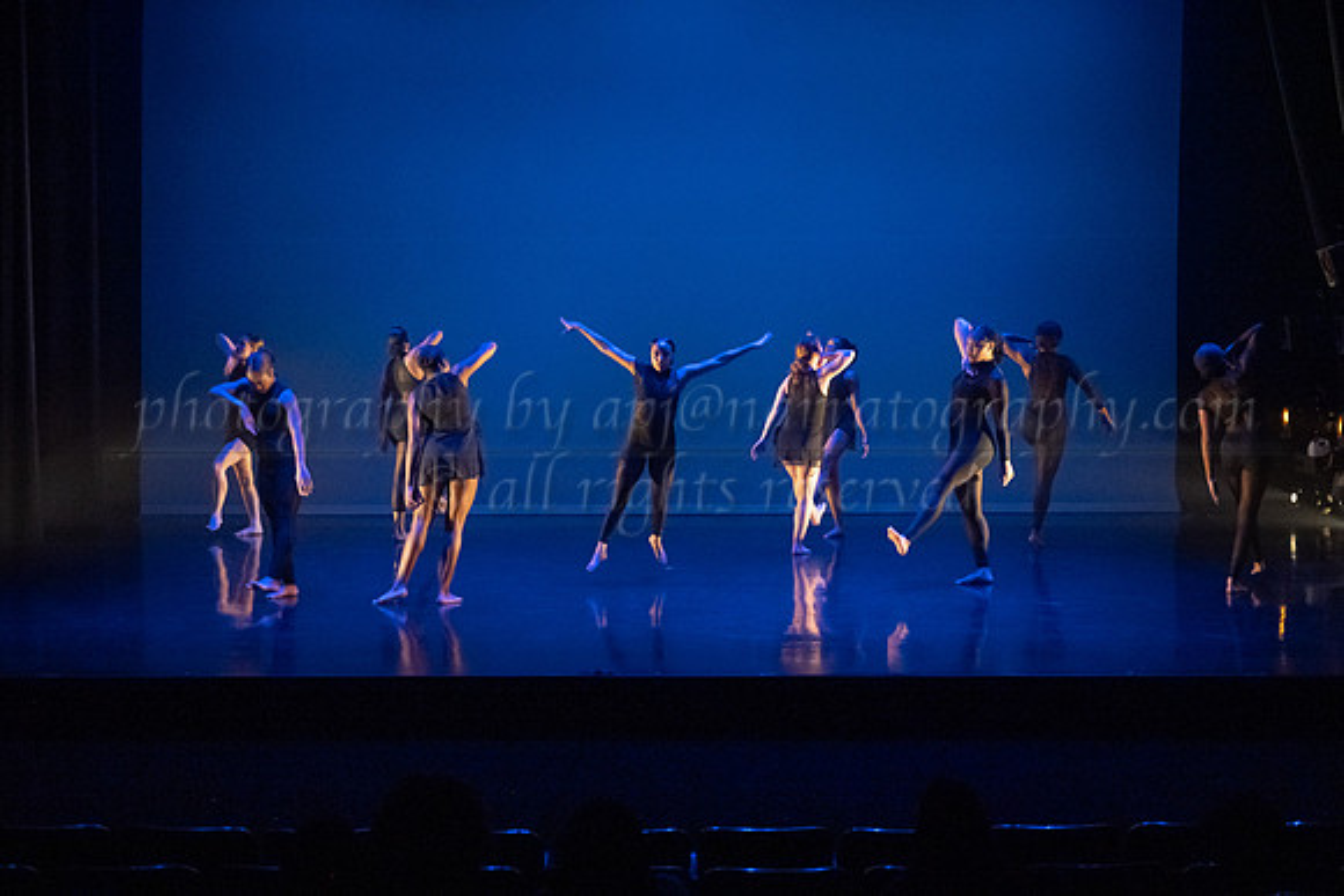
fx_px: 2205
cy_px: 463
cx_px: 678
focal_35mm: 59
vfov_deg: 23.0
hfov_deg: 33.9
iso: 4000
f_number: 3.2
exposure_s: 1/250
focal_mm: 57
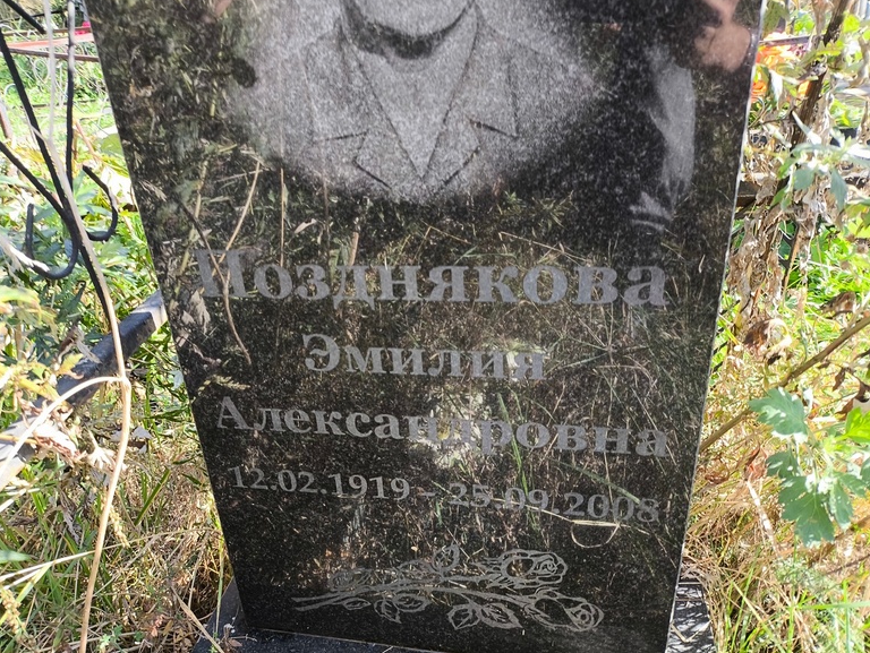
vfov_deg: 53.1
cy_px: 316
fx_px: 654
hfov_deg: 67.3
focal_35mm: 26
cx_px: 427
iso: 50
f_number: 1.7
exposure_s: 1/151
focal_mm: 4.71
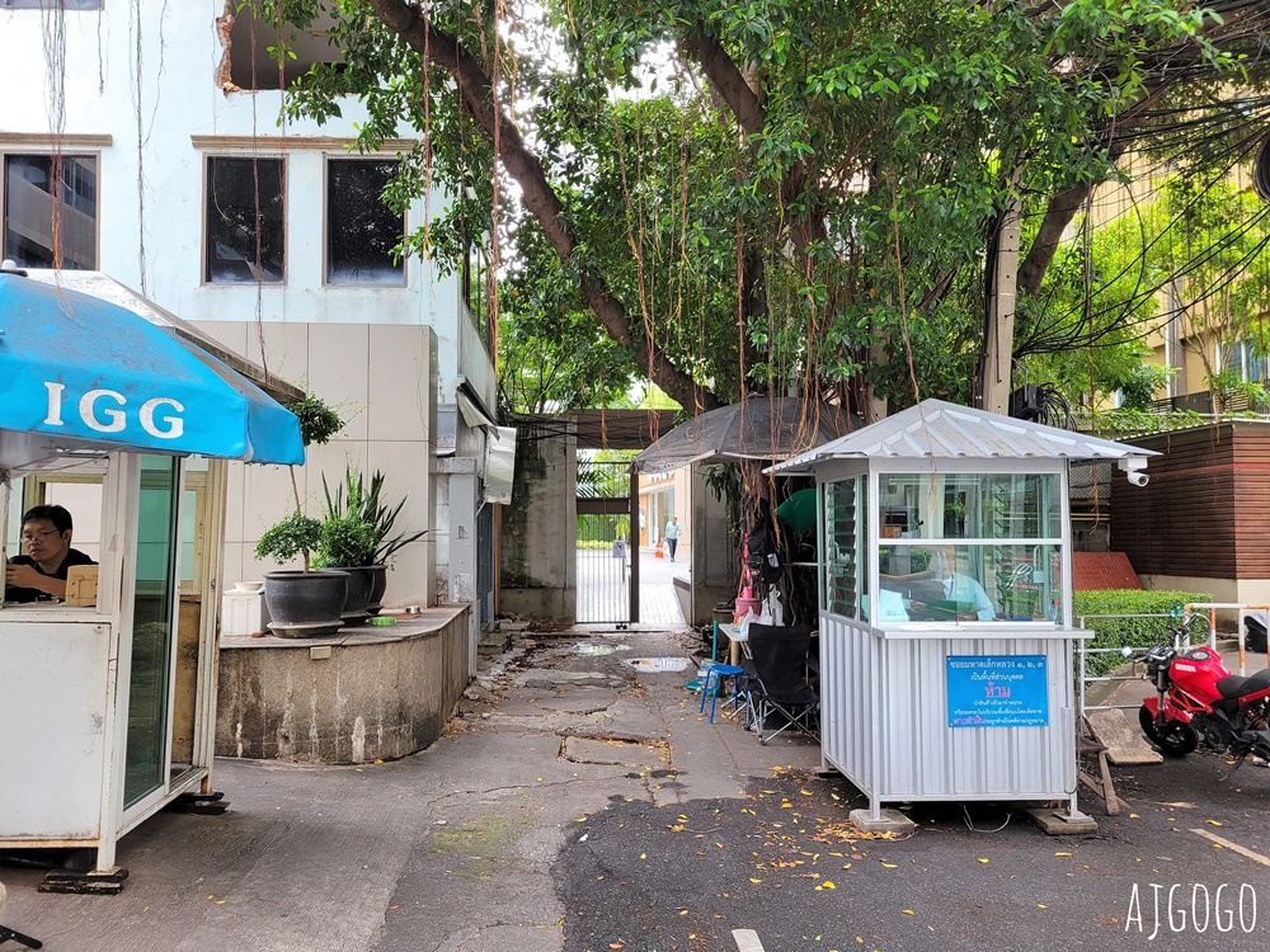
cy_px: 476
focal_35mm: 26
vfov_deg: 53.1
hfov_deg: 67.3
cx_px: 635
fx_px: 954
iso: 40
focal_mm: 5.4
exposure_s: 1/120
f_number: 1.8
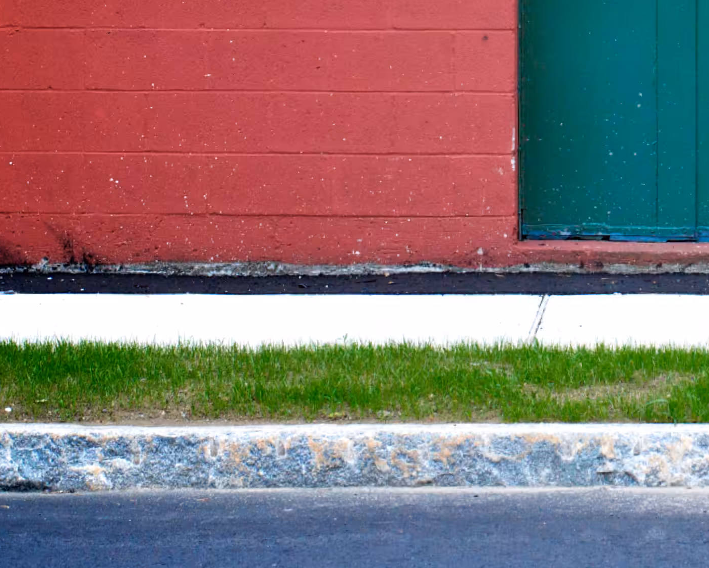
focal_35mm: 215
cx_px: 816
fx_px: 4512
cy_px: -124
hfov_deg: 8.9
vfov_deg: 7.1
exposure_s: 1/80
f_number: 8
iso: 500
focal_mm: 50
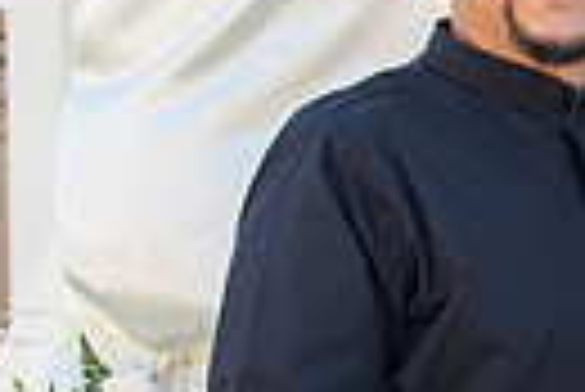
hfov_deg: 10.9
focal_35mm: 169
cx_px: 1218
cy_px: 252
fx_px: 2749
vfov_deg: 8.1
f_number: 5
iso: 100
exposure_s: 1/125
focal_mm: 32
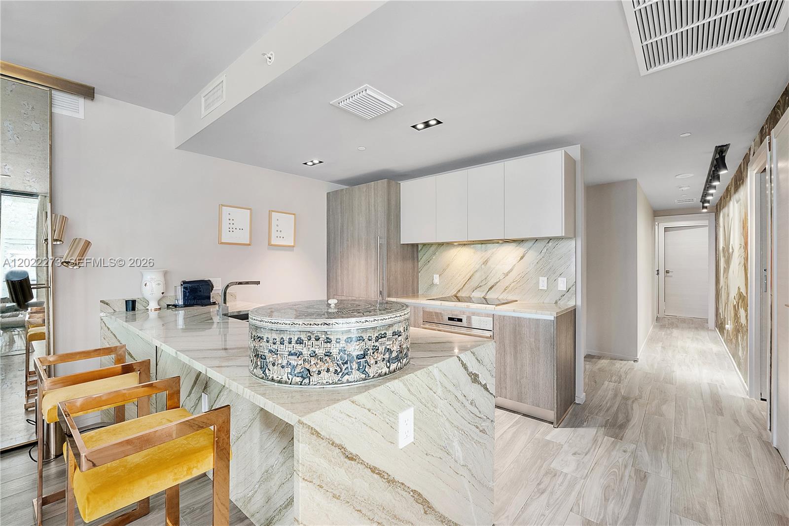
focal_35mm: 15
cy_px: 263
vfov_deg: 77.3
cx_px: 394
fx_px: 329
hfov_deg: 100.4
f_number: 8
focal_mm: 10
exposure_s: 1/20
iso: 1000
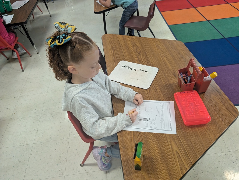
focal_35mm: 24
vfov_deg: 56.9
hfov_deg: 71.5
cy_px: 90
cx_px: 120
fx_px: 166
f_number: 1.68
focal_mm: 6.9
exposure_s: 1/120
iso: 927
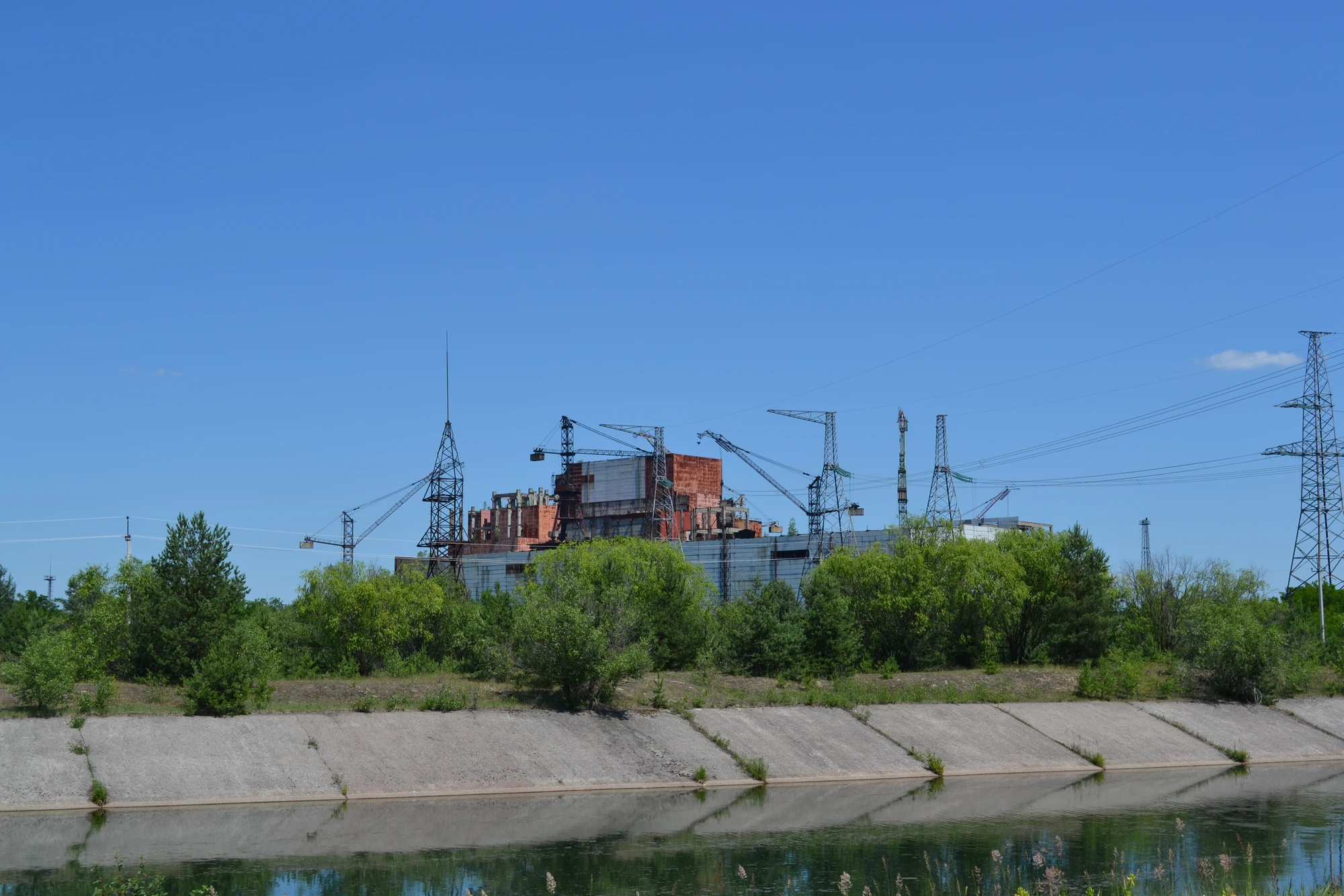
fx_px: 1792
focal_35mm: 48
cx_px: 672
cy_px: 448
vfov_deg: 28.1
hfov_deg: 41.1
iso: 100
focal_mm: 32
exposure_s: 1/320
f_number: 9
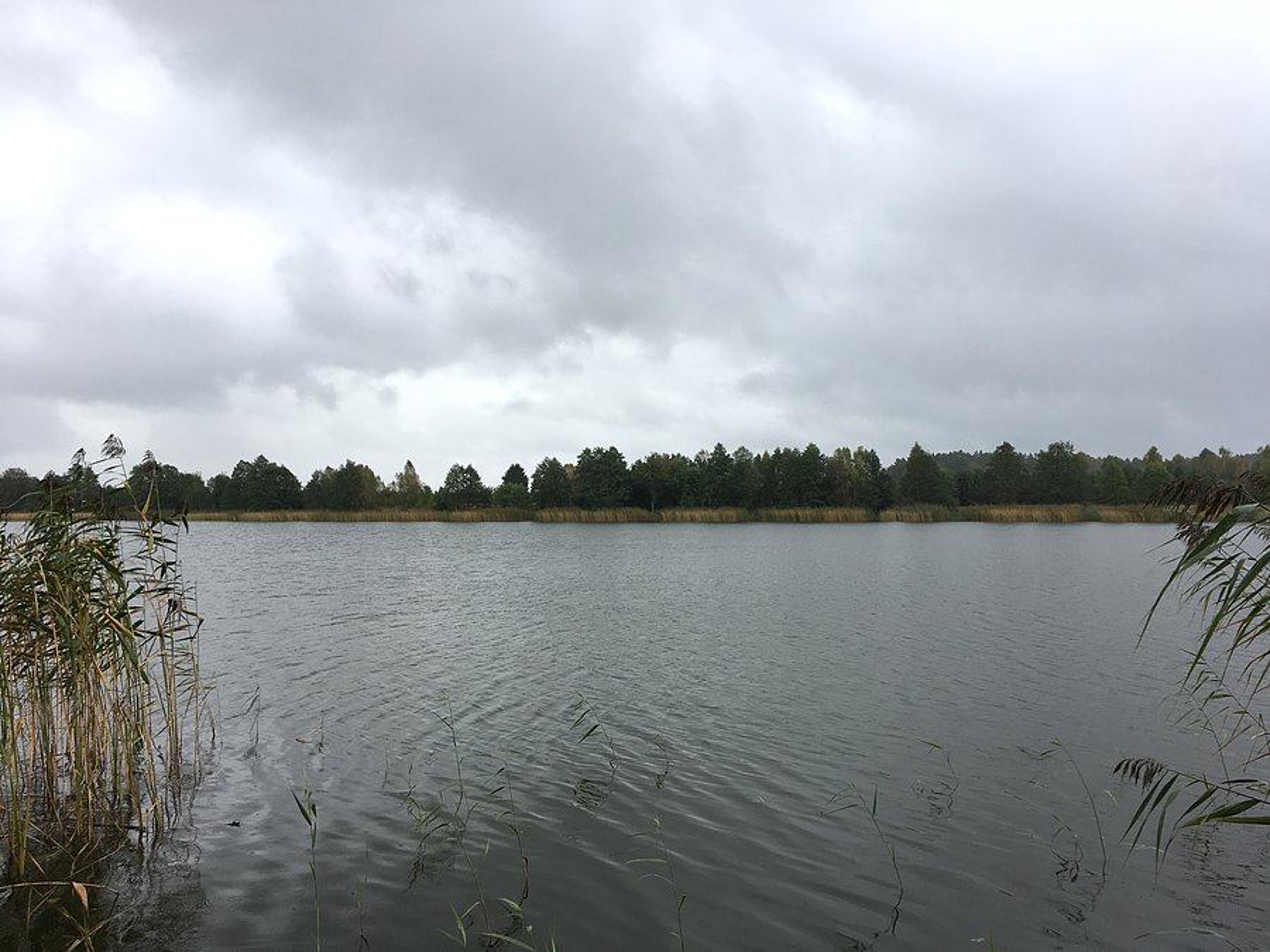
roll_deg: -0.2
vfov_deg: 48.2
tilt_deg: +1.6
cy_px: 476
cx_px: 635
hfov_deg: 61.7
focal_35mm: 29
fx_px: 1064
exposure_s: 1/437
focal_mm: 4.15
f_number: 2.2
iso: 25
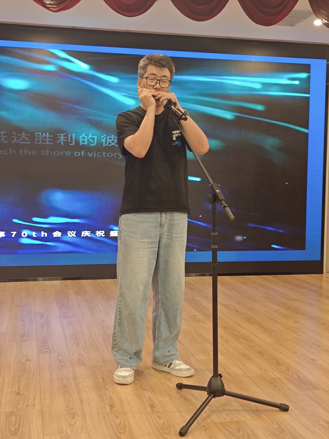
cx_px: 164
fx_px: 583
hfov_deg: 31.5
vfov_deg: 41.2
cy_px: 220
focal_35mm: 46
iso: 250
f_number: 1.6
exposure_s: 1/51.4
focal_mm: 6.55
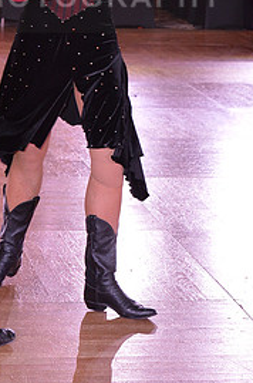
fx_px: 1875
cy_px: -14
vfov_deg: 11.5
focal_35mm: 177
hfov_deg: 7.7
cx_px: 48
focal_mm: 82
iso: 2000
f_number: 6.3
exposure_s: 1/250
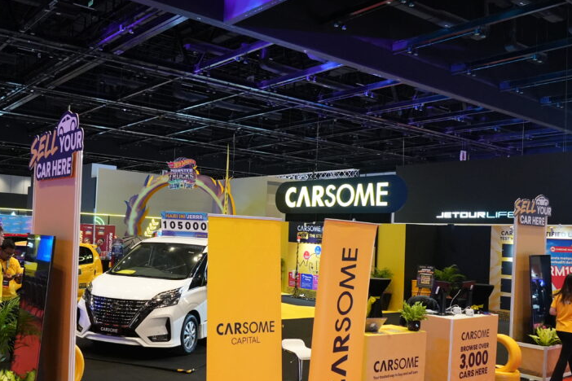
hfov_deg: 53.8
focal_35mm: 35
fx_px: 556
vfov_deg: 37.7
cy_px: 231
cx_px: 210
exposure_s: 1/250
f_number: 2.8
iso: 3200
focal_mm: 16
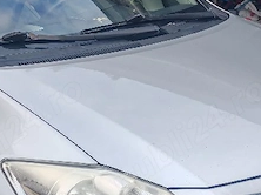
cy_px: 143
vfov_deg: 20.0
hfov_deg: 26.2
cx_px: 53
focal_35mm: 73
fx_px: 550
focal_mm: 5.52
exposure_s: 1/286
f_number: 1.95
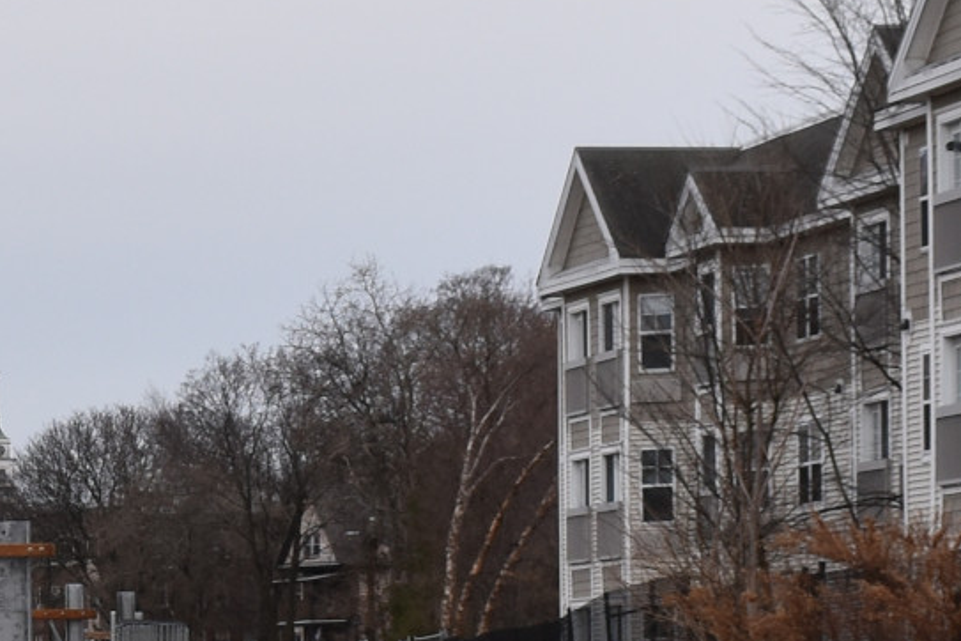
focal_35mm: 224
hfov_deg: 9.0
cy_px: 809
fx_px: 5973
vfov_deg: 6.1
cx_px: -322
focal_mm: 27
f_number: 7.1
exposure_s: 1/250
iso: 200
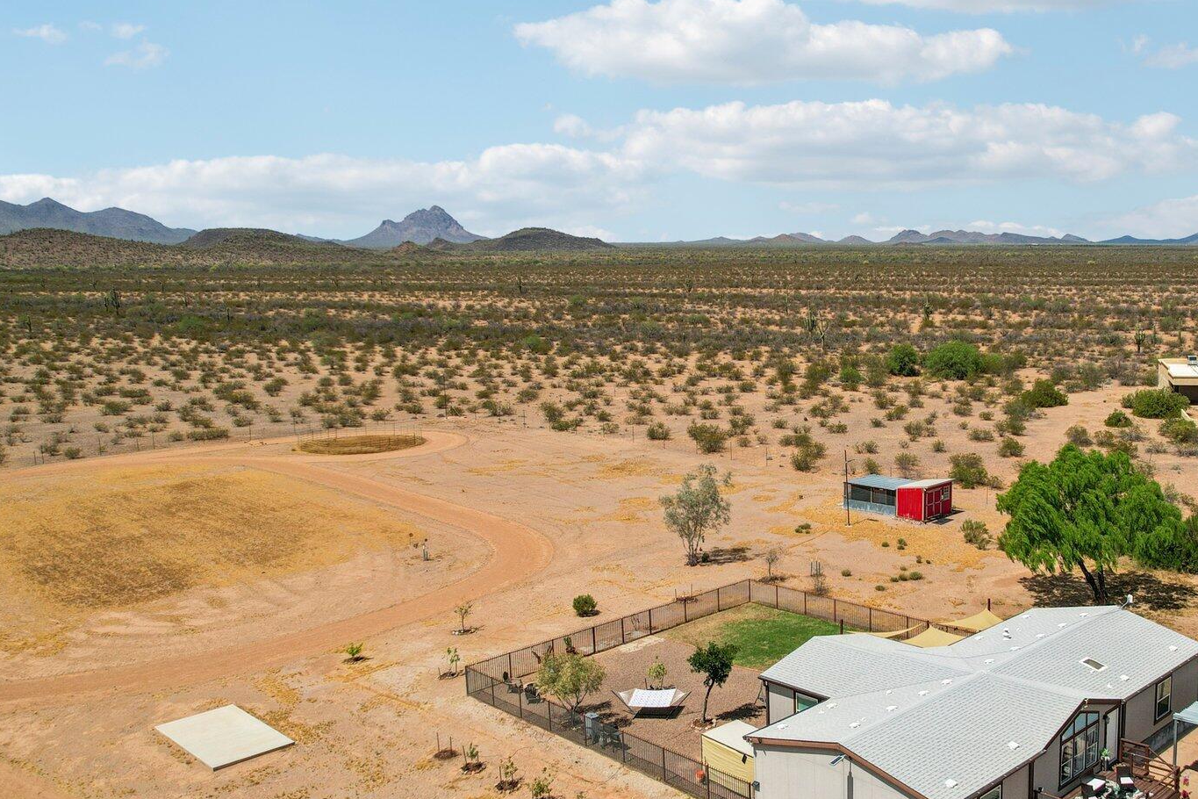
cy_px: 459
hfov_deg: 55.3
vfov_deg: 39.9
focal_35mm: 33
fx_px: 1098
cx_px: 854
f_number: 2.8
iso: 100
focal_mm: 8.4
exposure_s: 1/640
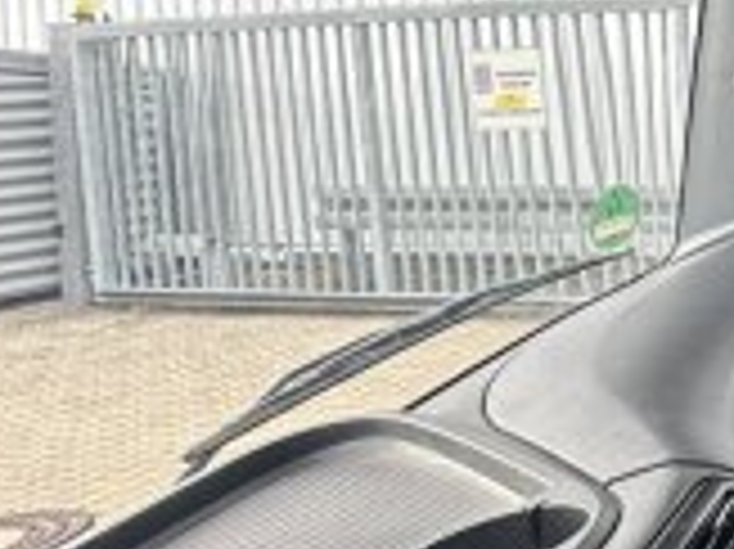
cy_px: 36
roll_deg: +1.5
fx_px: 1165
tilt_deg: -1.1
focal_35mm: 55
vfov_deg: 25.5
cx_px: 1373
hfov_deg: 20.9
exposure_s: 1/172
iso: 40
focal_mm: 2.22
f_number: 2.2
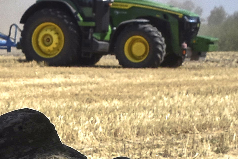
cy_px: 353
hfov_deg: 8.8
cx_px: -229
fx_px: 1468
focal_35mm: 222
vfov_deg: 6.0
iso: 400
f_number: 6.3
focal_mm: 24
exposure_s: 1/2000
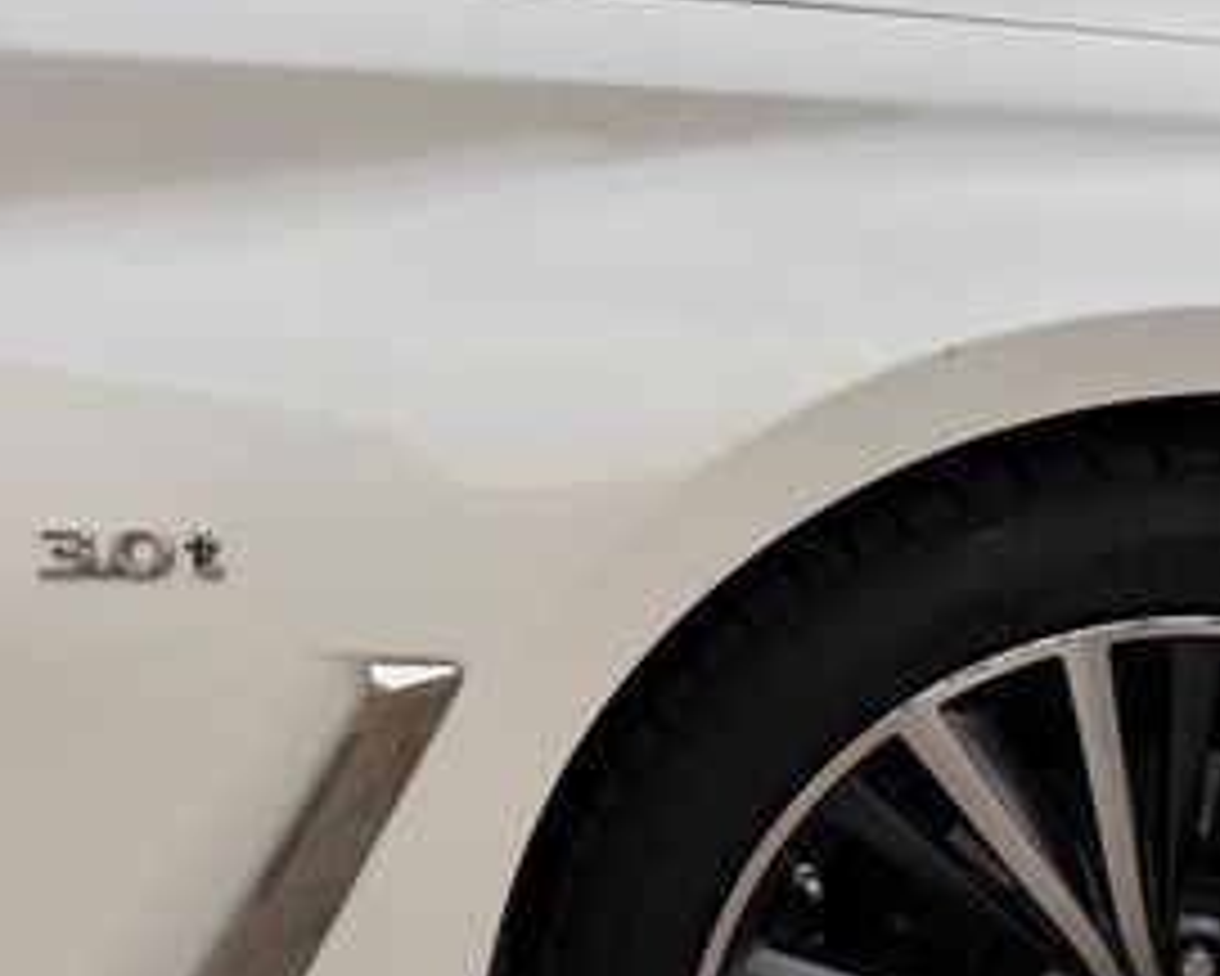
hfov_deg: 31.1
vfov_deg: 25.4
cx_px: 860
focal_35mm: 60
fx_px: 2167
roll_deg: +1.9
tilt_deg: -14.3
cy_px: 553
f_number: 1.6
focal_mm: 5.96
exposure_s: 1/576
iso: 64
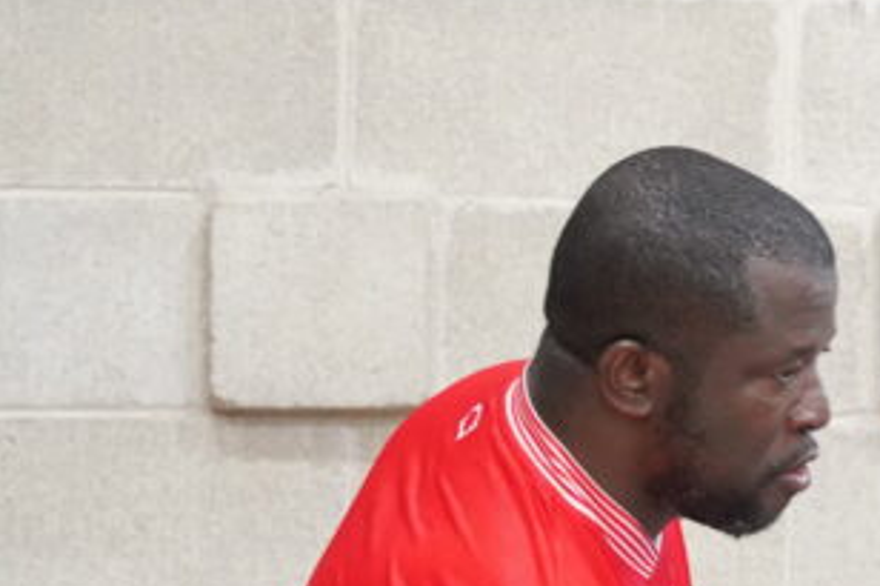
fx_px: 5692
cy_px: 344
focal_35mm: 233
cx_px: 1460
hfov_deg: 8.6
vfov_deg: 5.9
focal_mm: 70
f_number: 4
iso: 10000
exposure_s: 1/160
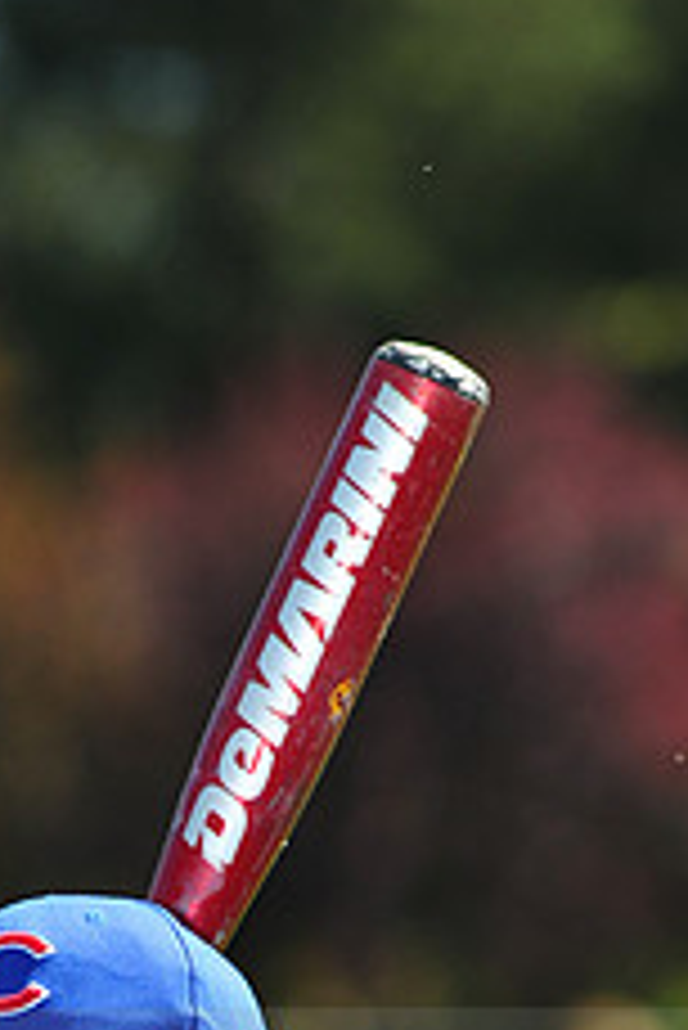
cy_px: 1070
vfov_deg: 5.2
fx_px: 11220
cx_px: -22
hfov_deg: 3.5
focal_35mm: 392
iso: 250
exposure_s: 1/1250
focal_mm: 155
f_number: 4.5
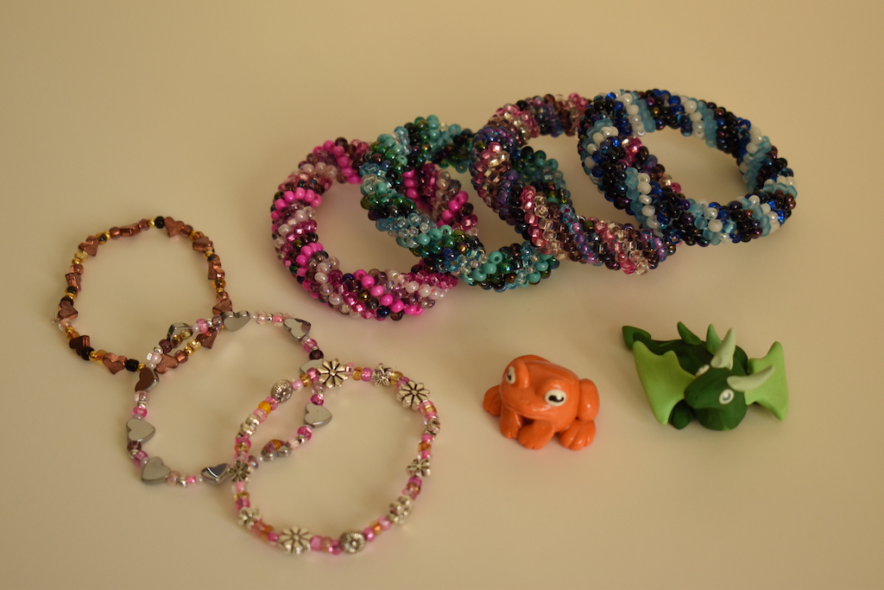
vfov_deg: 18.9
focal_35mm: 72
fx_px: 1768
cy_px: 295
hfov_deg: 28.1
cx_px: 442
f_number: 5.3
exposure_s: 1/80
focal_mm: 48
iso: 640
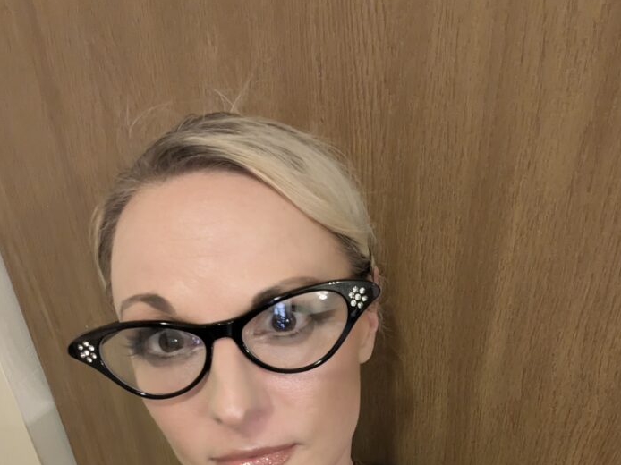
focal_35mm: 31
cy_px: 410
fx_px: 556
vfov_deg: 42.1
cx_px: 328
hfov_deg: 58.3
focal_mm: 2.74
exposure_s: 1/30
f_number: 2.2
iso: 854
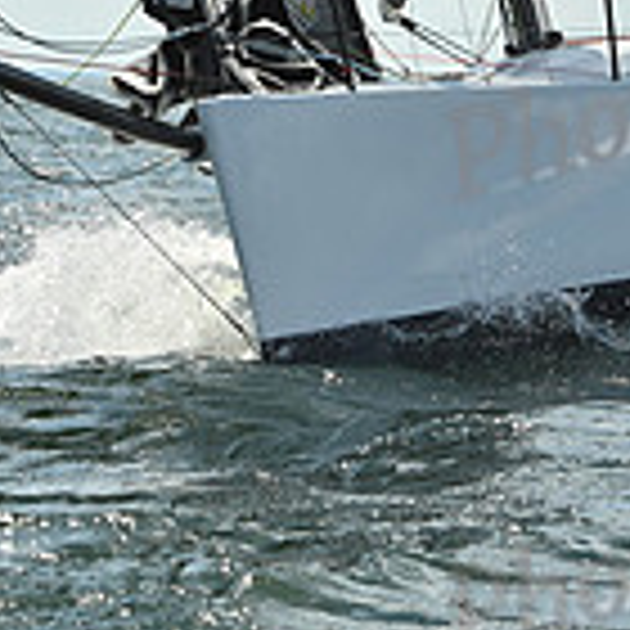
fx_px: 5457
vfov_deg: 6.6
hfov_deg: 6.6
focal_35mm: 265
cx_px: 216
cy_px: -88
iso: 250
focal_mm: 75
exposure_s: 1/1600
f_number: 9
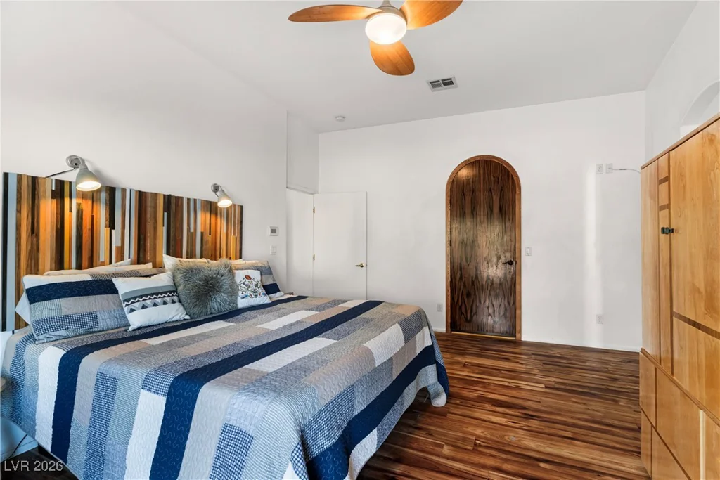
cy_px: 240
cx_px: 360
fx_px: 340
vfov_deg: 70.5
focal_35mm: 17
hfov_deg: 93.3
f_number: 8
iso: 400
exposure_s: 1/5
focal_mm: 17
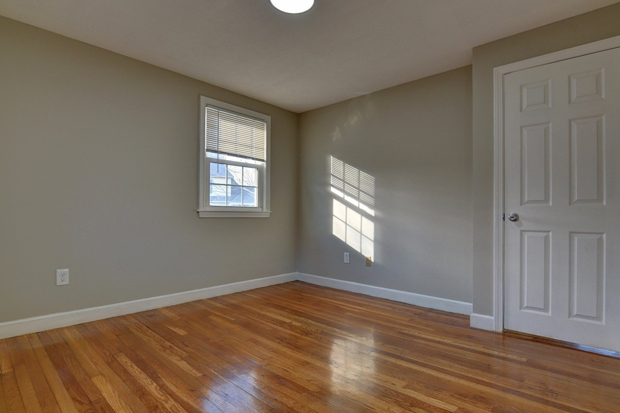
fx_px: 293
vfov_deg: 70.4
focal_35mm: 17
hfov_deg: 93.2
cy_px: 210
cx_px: 326
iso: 400
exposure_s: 1/80
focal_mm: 11
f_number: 8
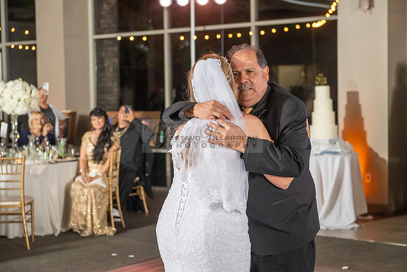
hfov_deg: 28.8
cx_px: 204
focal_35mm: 70
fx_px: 792
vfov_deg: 19.5
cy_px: 136
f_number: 3.5
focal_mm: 70
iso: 800
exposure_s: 1/160
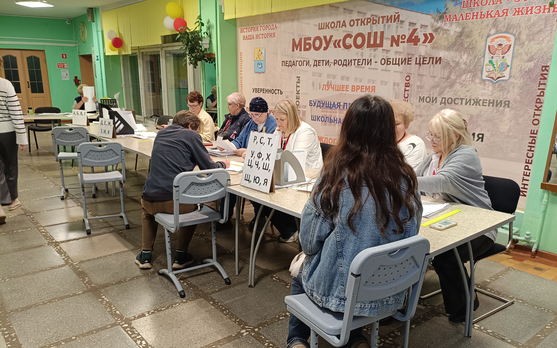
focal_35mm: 28
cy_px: 205
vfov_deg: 44.4
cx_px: 283
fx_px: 425
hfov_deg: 66.5
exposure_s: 1/50.1
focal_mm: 4.94
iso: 655
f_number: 1.5
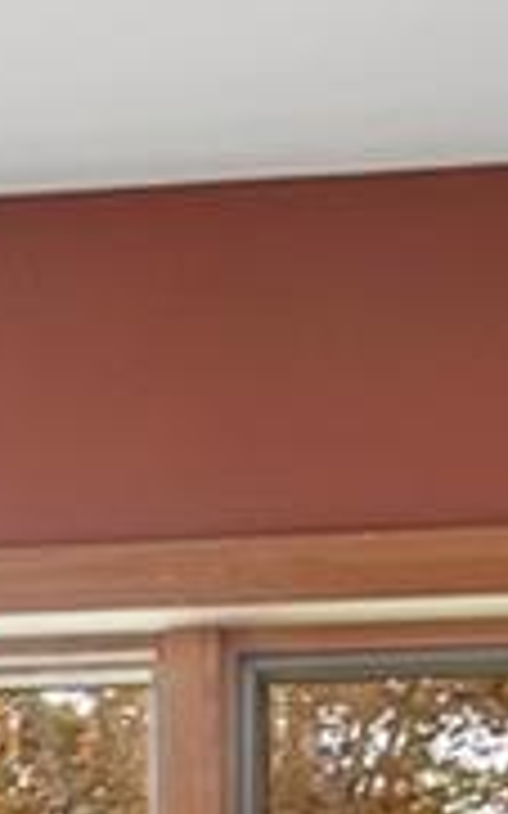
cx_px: 292
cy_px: 1383
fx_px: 4101
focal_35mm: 185
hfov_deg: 7.1
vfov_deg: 10.7
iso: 250
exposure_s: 1.6
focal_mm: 16
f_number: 9
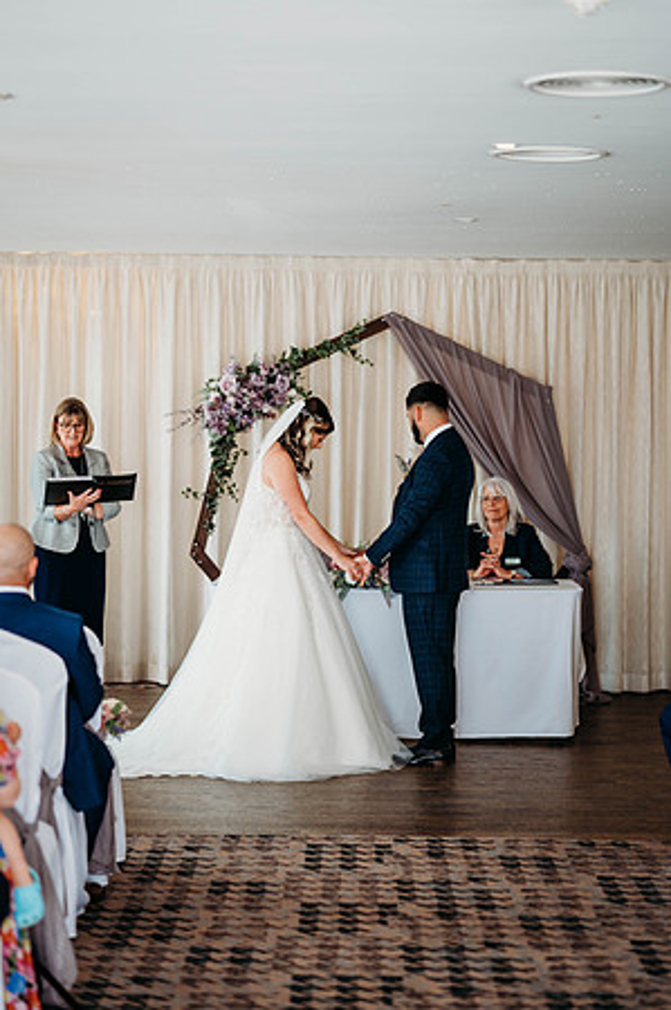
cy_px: 505
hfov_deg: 16.0
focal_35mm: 85
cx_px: 336
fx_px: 2382
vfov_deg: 23.9
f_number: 2
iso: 250
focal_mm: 85
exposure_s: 1/200
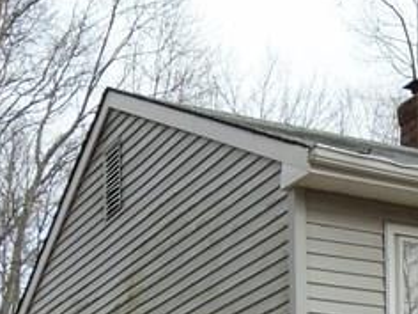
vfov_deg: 12.1
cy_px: 557
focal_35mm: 113
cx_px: 590
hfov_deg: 16.2
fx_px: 1365
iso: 100
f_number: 3.2
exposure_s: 1/320
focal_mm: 4.6
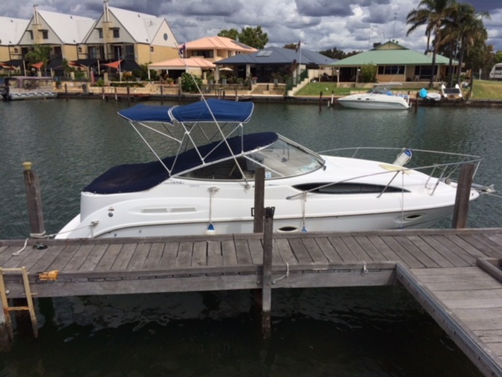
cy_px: 188
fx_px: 421
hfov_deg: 61.7
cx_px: 251
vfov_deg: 48.2
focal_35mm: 29
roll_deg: +1.2
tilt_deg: -13.8
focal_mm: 4.15
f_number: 2.2
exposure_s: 1/5882
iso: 32
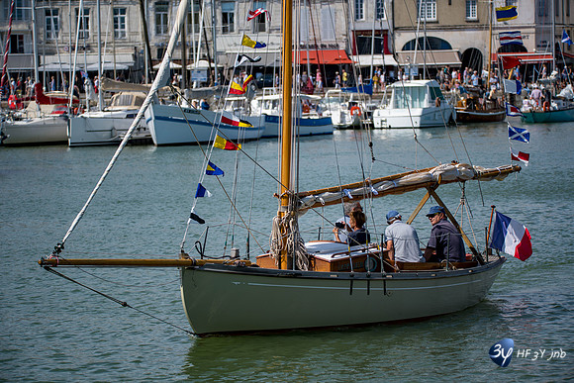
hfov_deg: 13.7
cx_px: 287
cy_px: 192
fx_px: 2392
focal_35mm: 150
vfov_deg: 9.2
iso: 64
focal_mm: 150
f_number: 5
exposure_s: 1/800
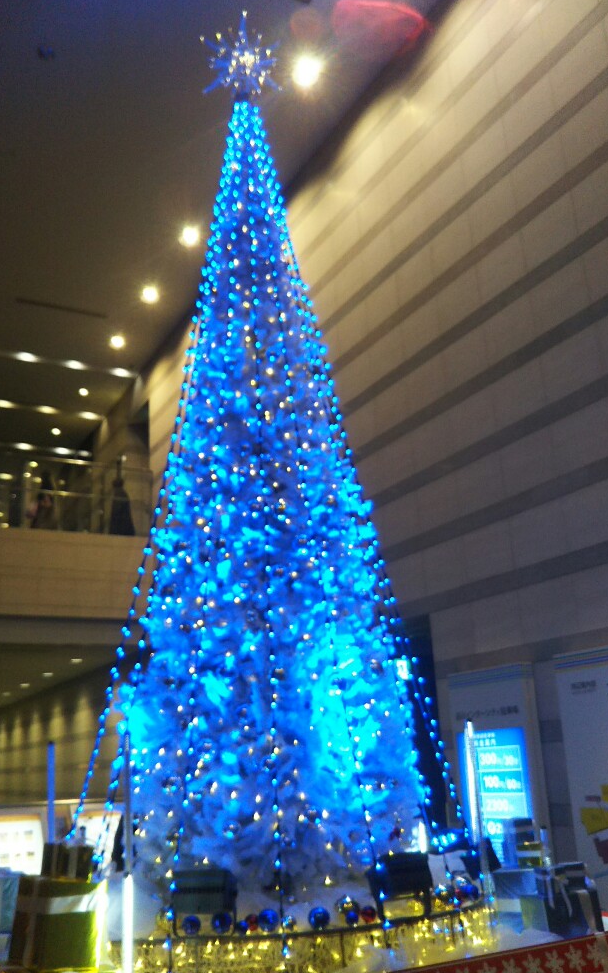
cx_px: 293
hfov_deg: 39.4
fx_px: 849
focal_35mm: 32
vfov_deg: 59.7
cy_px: 486
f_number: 2.2
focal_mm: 4
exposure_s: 1/100
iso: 100
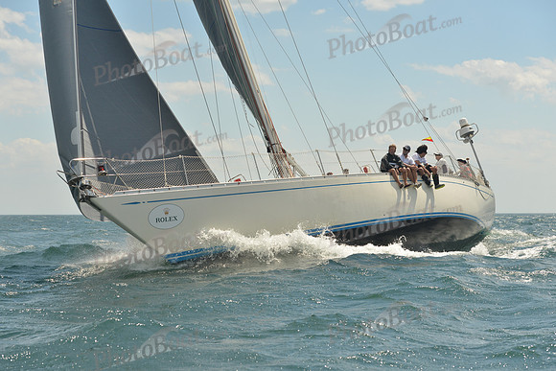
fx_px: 1159
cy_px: 186
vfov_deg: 18.2
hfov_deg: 27.0
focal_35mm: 75
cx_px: 278
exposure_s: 1/800
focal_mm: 75
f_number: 6.3
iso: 400
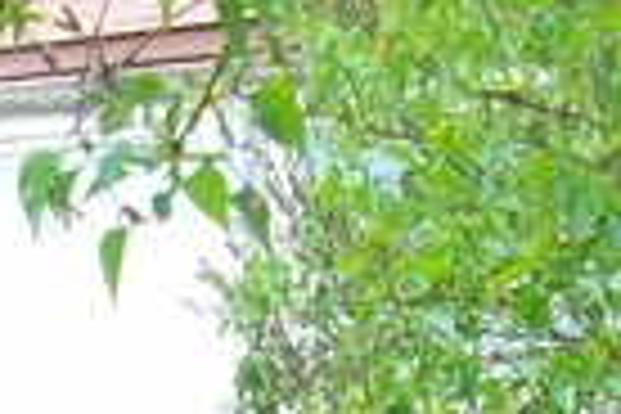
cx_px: -310
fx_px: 2829
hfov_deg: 12.0
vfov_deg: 7.7
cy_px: 1040
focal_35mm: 164
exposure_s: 1/79.9
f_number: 2.8
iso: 80
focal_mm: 5.7
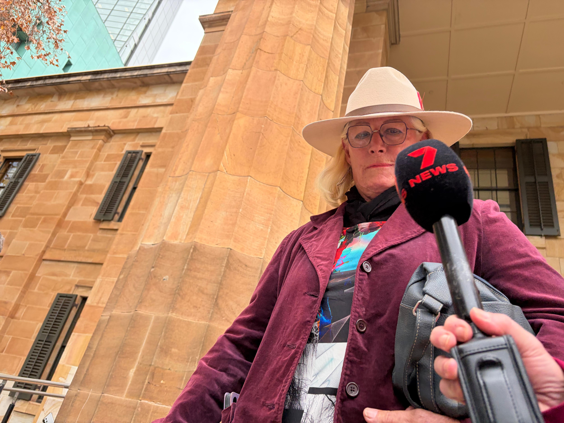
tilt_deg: +31.2
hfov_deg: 67.3
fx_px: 424
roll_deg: -17.8
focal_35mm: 26
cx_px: 282
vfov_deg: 53.1
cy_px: 212
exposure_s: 1/188
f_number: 1.6
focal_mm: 5.96
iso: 40
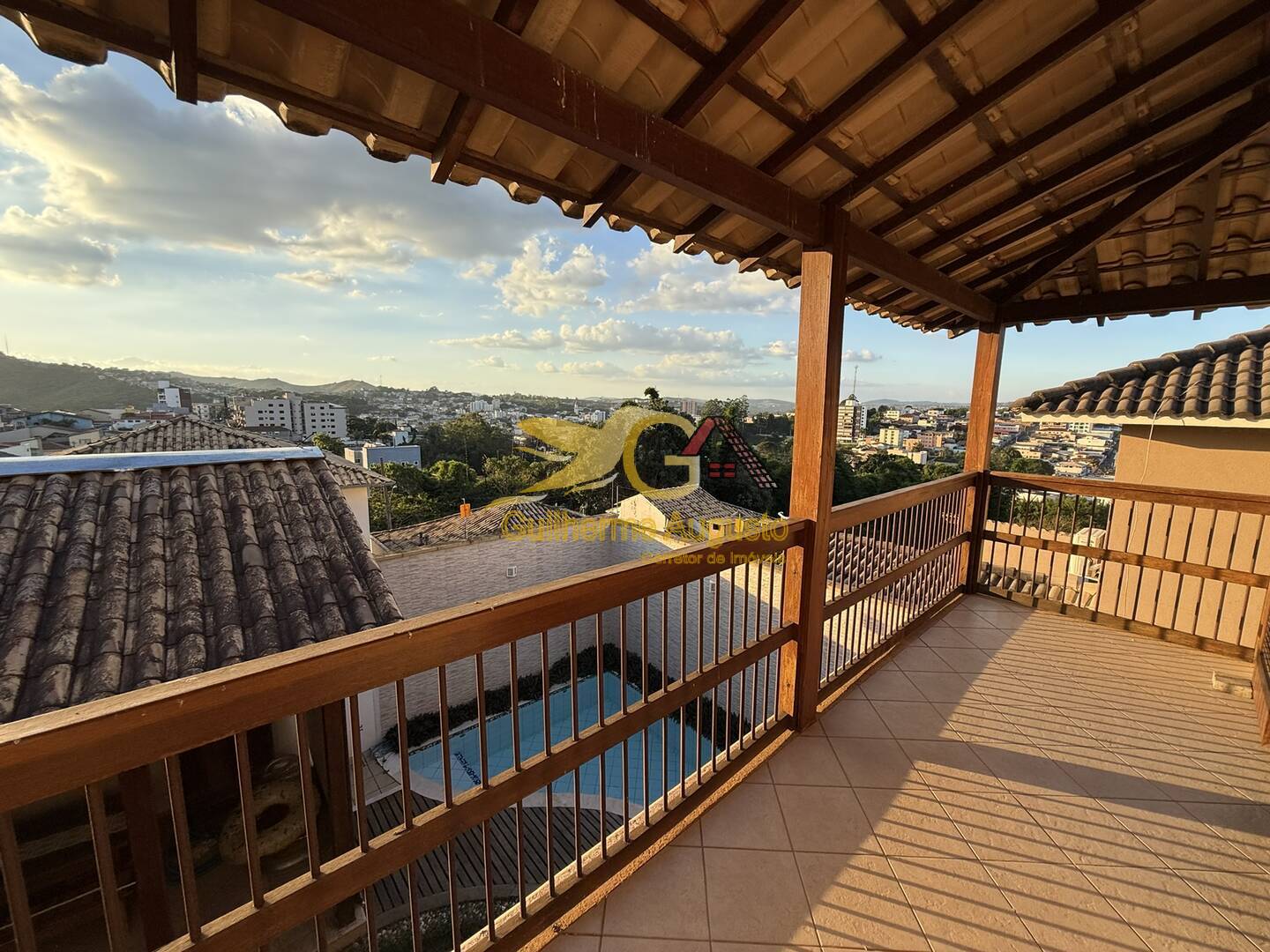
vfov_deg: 85.7
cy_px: 476
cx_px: 635
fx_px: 514
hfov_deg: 102.1
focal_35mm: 14
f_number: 2.2
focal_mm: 2.22
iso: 50
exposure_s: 1/694
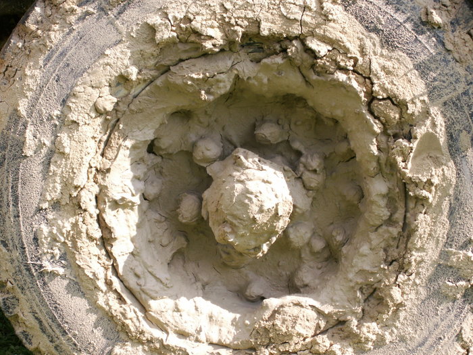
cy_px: 178
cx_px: 236
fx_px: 929
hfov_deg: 28.6
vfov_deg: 21.6
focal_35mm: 68
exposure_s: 1/250
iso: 50
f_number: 3.2
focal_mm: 11.37
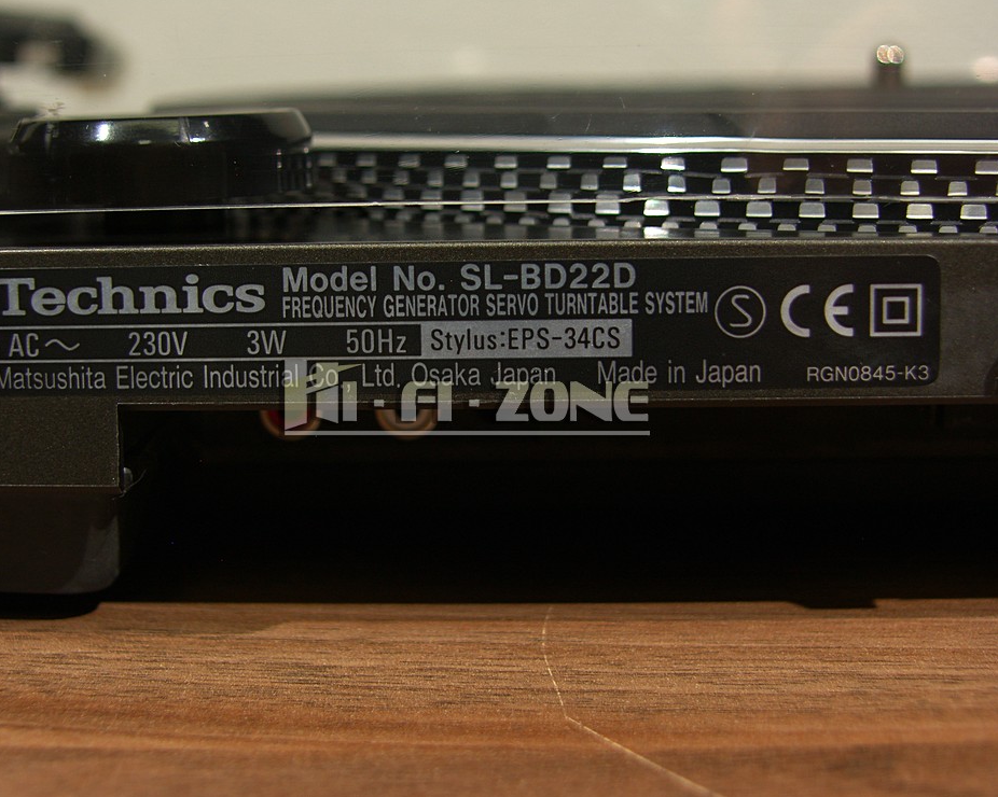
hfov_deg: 32.5
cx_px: 463
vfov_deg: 26.2
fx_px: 1712
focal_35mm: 58
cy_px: 397
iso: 50
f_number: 2.8
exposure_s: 1/50
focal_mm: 14.2
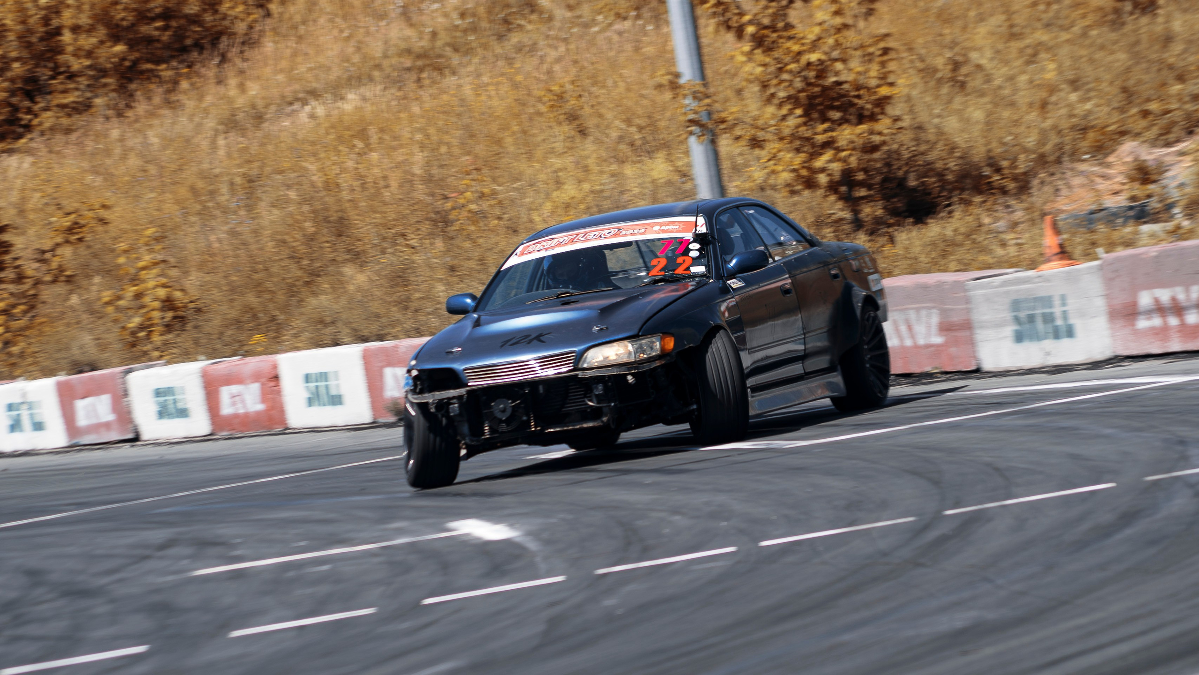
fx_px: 9367
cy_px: 406
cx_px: 611
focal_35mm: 295
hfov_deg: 7.3
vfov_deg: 4.1
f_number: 7.1
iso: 100
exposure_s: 1/125
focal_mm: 160
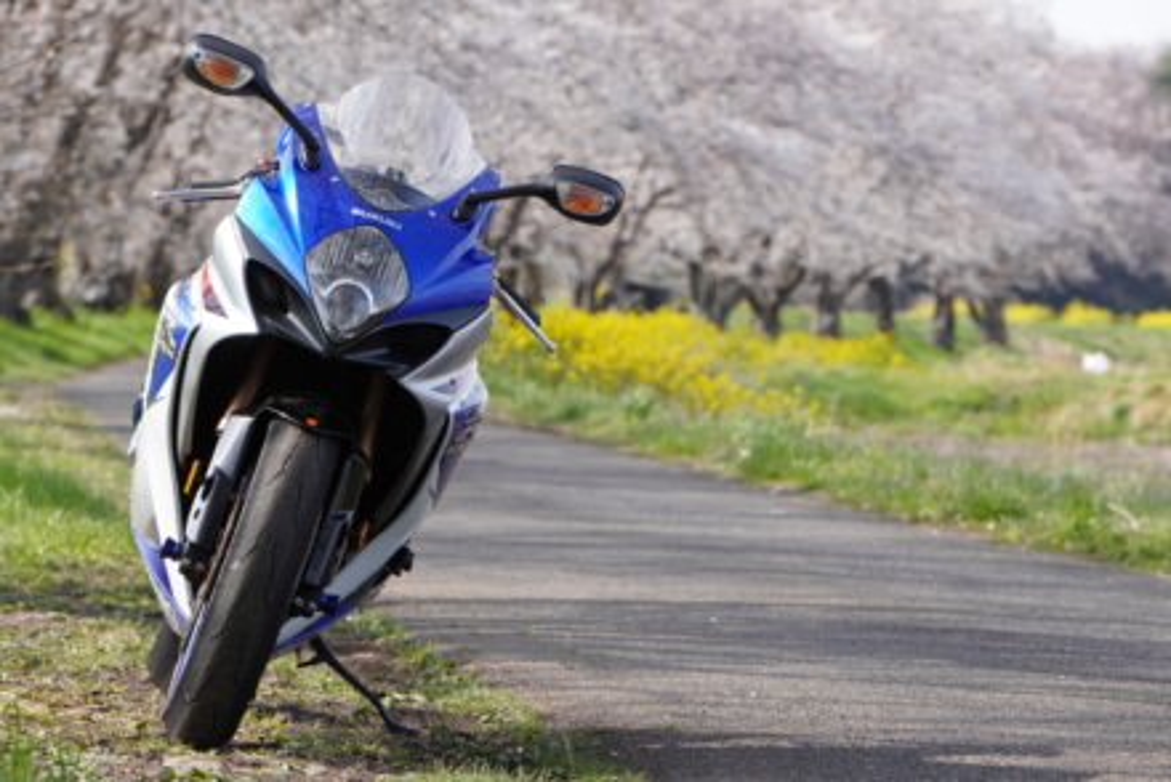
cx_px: 586
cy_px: 391
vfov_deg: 5.2
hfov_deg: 7.7
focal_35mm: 267
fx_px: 8690
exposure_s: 1/320
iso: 500
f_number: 10
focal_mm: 178
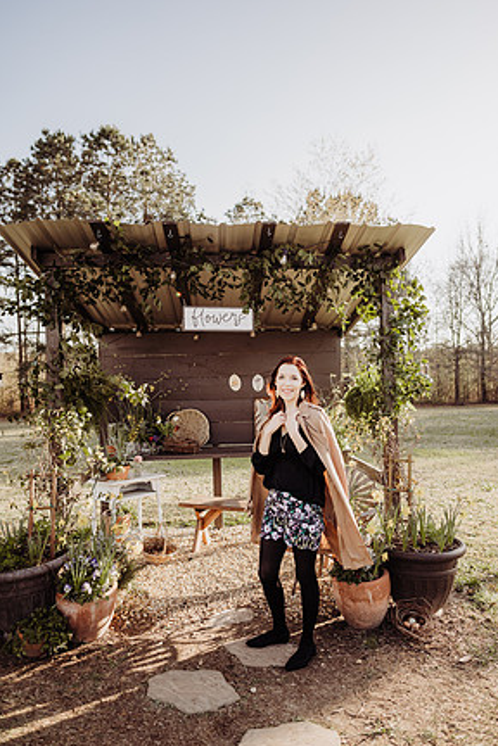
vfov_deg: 71.5
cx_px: 258
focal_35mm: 25
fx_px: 519
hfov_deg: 51.3
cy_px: 383
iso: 100
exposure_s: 1/500
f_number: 2.5
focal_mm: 24
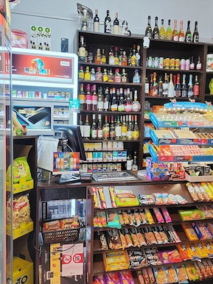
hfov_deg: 49.7
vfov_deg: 63.5
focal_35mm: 28
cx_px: 108
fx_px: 230
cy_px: 139
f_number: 1.9
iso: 320
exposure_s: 1/33
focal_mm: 5.52
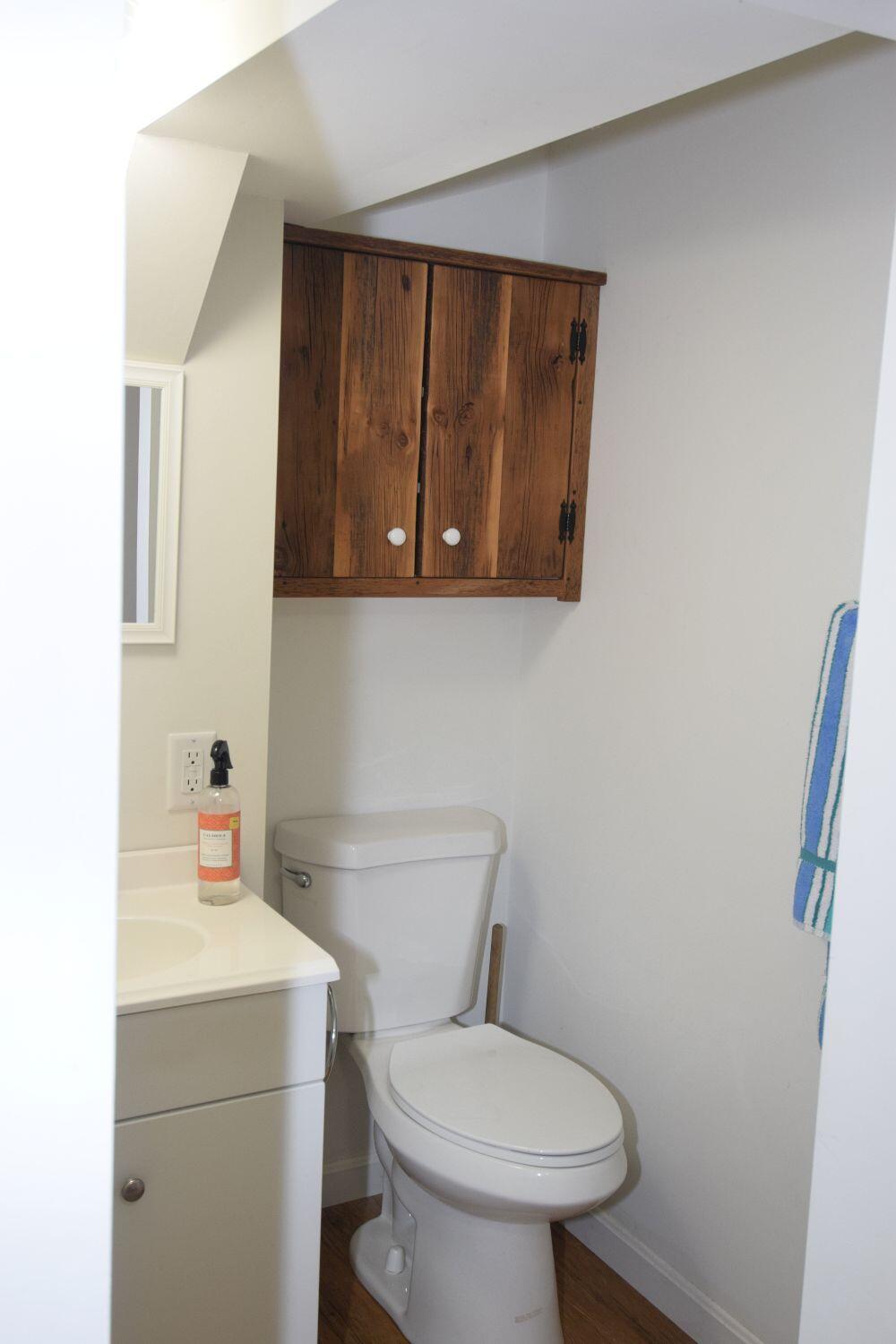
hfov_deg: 36.9
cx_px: 448
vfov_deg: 53.1
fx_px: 1344
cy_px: 672
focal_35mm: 36
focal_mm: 24
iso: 800
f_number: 5.6
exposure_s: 1/125
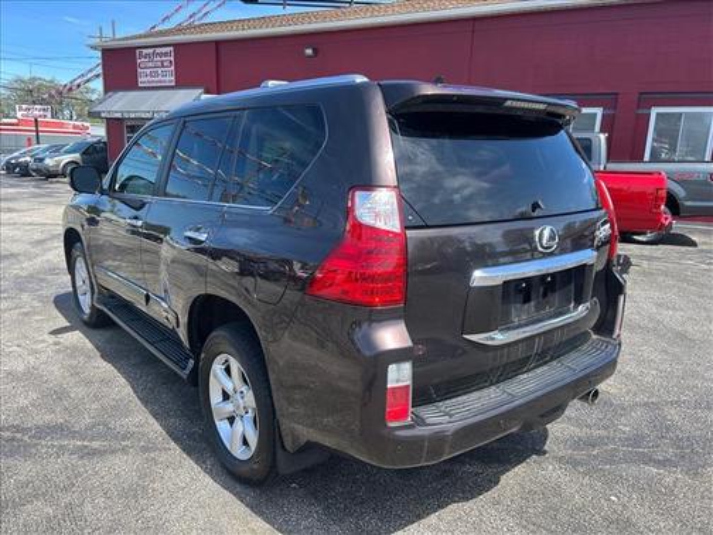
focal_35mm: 26
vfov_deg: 53.1
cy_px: 268
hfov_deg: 67.3
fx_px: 536
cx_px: 356
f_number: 1.5
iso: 50
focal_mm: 5.7
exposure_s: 1/1135
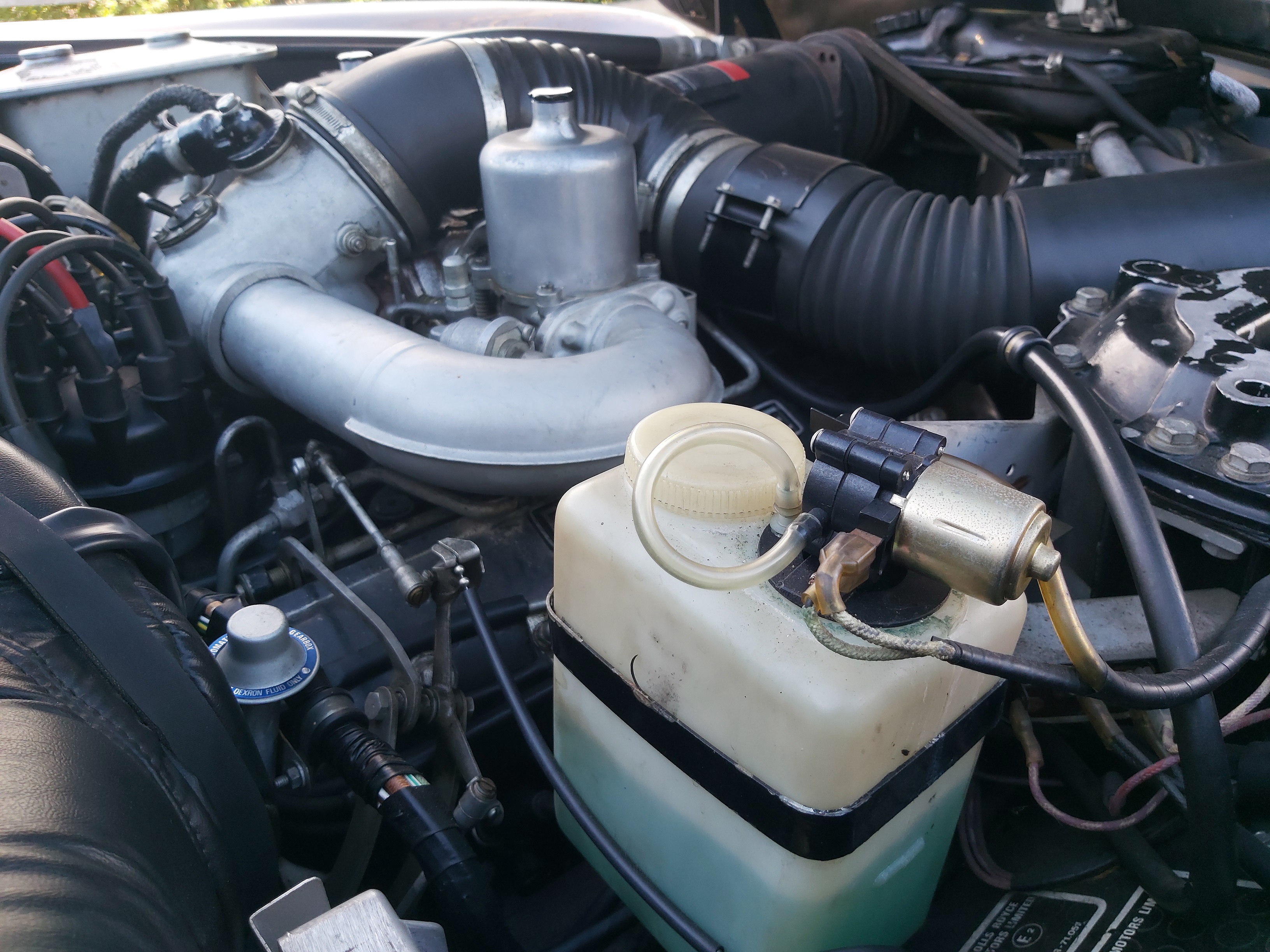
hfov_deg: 67.3
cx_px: 635
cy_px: 476
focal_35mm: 26
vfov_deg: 53.1
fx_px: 954
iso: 125
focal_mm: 3.92
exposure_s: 1/120
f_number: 1.7
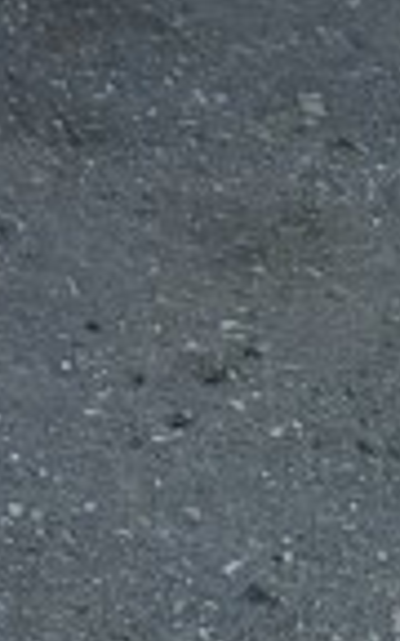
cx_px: -1058
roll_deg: +1.7
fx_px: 4430
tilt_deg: -18.5
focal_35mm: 254
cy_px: -1487
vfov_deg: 7.1
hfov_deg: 4.8
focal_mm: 6.93
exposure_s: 1/1353
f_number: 1.48
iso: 100
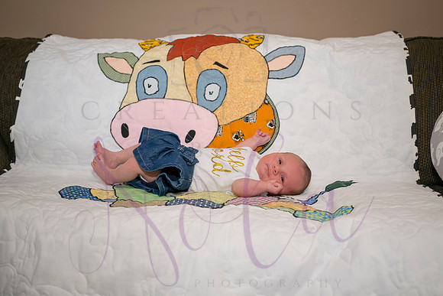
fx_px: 615
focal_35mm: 50
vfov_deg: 27.0
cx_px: 222
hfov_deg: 39.6
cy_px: 148
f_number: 4
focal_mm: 50
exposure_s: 1/160
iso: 800
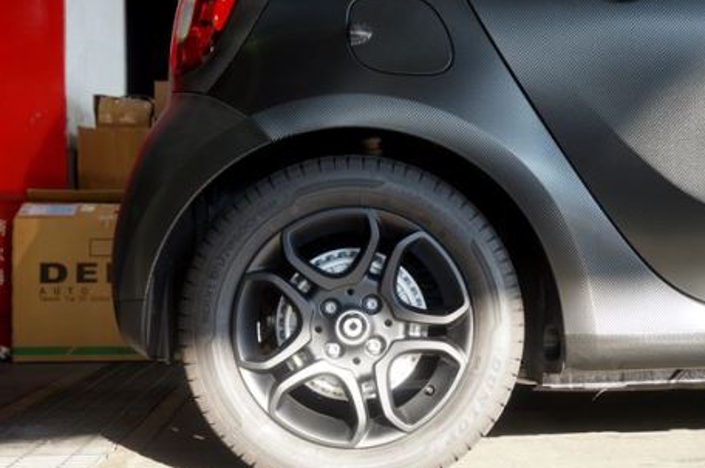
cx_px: 377
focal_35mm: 54
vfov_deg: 25.0
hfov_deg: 36.9
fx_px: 1056
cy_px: 211
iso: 200
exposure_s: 1/80
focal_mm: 28
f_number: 5
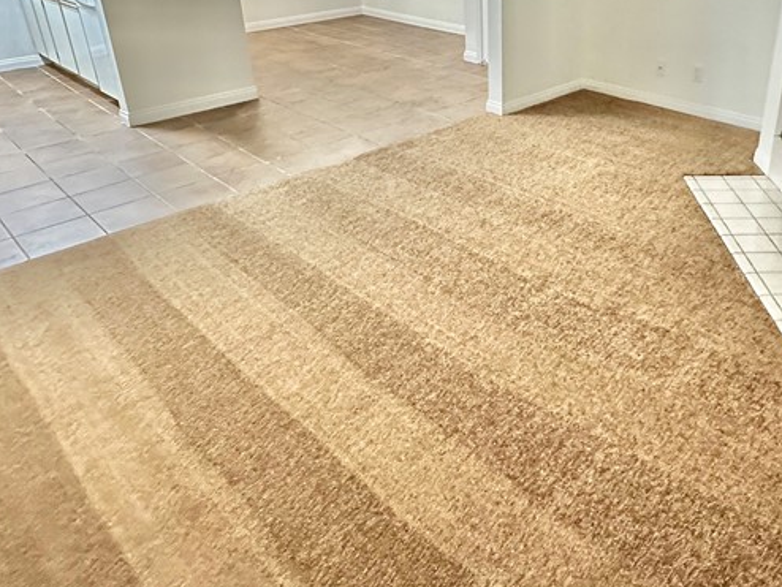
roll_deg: +0.1
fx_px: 655
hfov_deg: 60.3
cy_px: 179
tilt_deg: -23.9
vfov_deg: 47.2
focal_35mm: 29
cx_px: 518
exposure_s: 1/60
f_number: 2.2
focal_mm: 2.22
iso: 1000
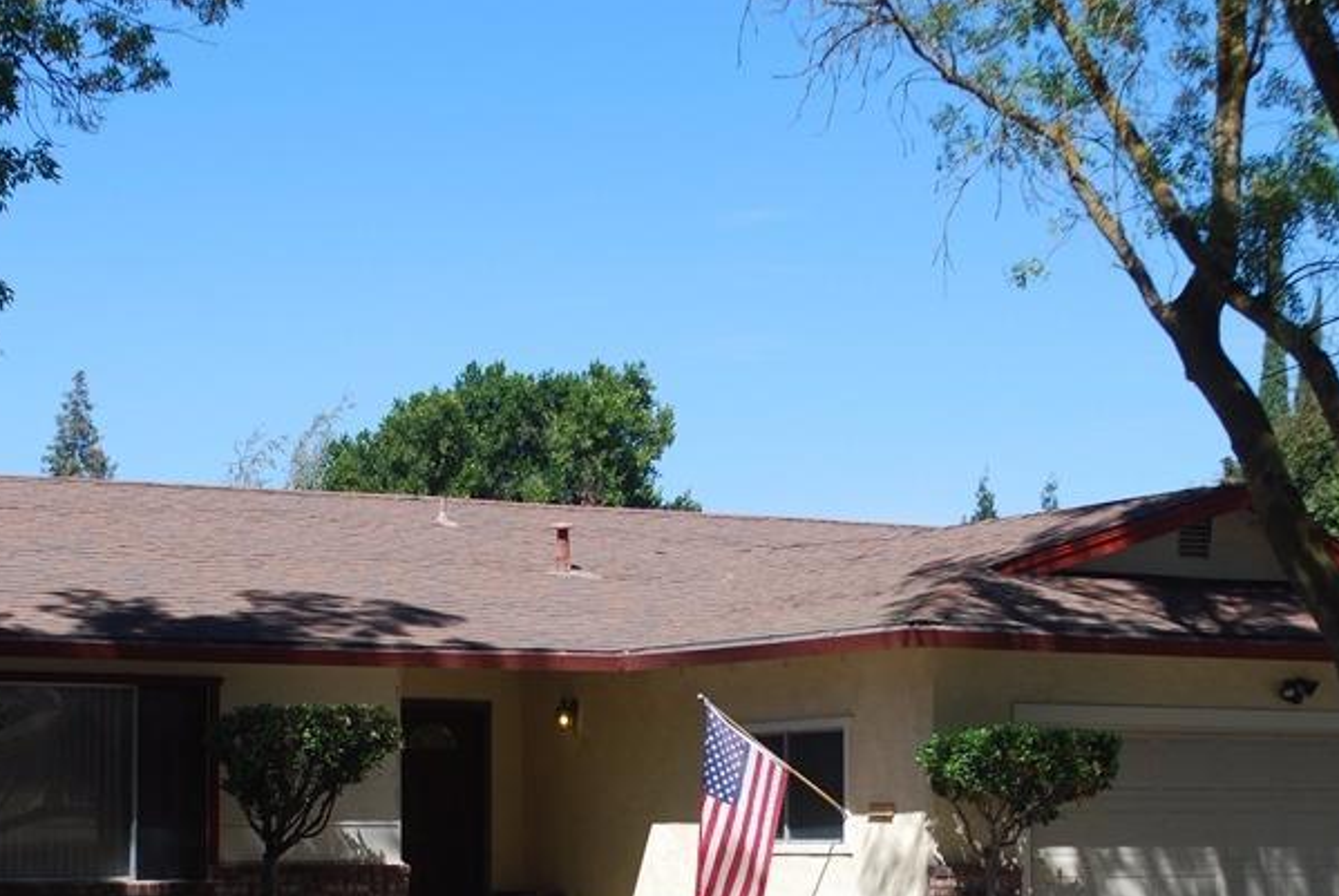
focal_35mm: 82
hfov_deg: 24.7
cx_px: 680
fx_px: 3054
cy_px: 754
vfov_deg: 16.5
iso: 100
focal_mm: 32
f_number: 6.3
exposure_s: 1/160
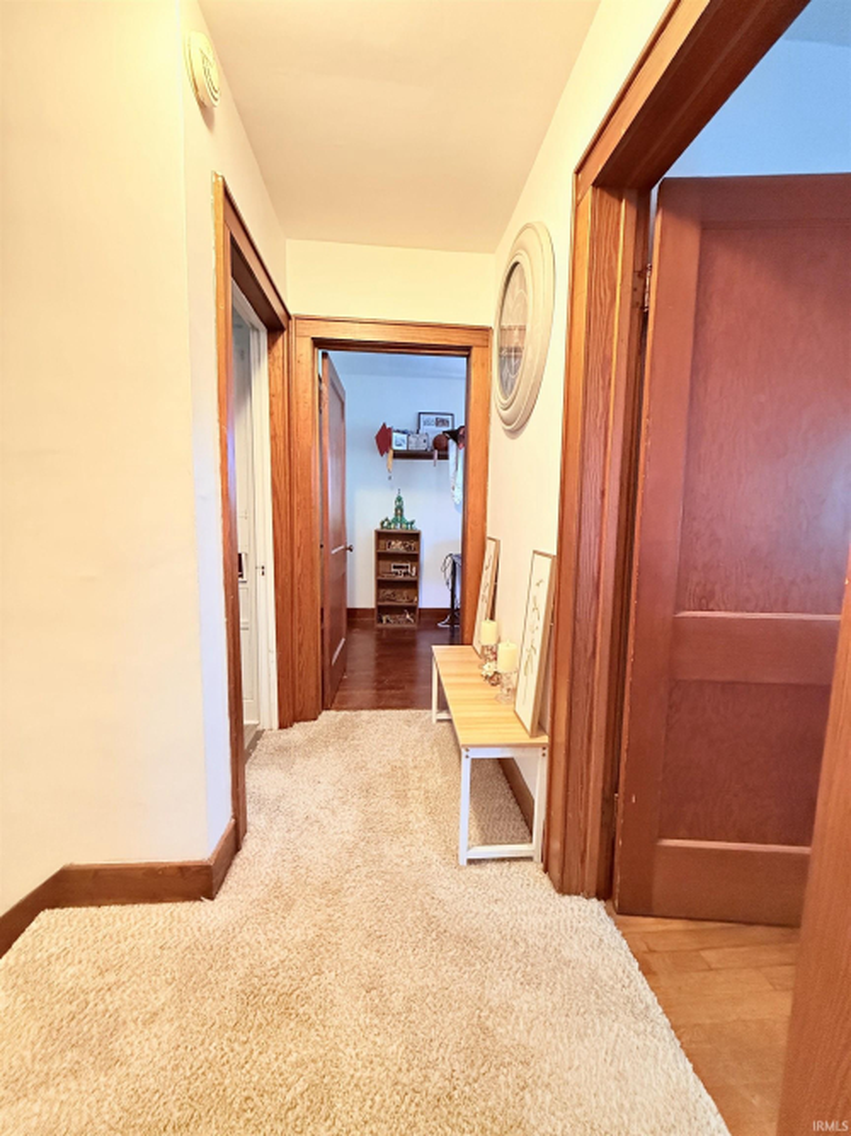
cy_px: 568
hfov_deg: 85.7
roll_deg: -0.9
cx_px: 426
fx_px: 459
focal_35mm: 14
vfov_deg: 102.1
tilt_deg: -6.0
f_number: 2.2
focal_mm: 2.22
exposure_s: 1/60
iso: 800
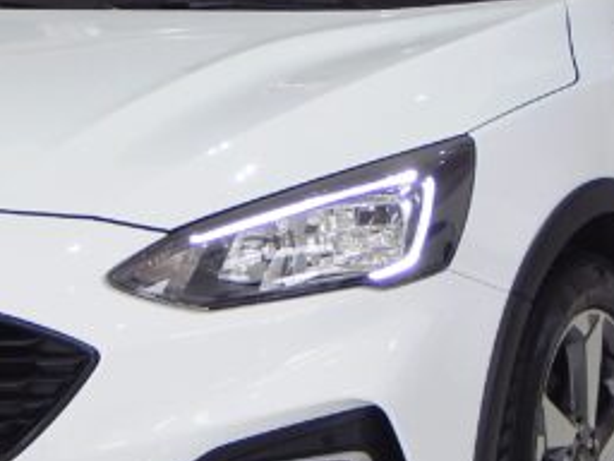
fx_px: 4949
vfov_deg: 5.3
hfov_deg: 7.1
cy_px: 94
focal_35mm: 279
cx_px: 266
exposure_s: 1/30
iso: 125
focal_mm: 16.6
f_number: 4.4
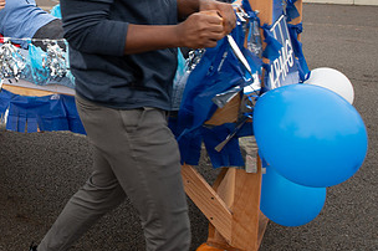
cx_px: 60
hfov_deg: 39.1
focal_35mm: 48
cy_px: 27
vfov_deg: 27.1
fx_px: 503
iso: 640
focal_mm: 24
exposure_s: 1/200
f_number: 10
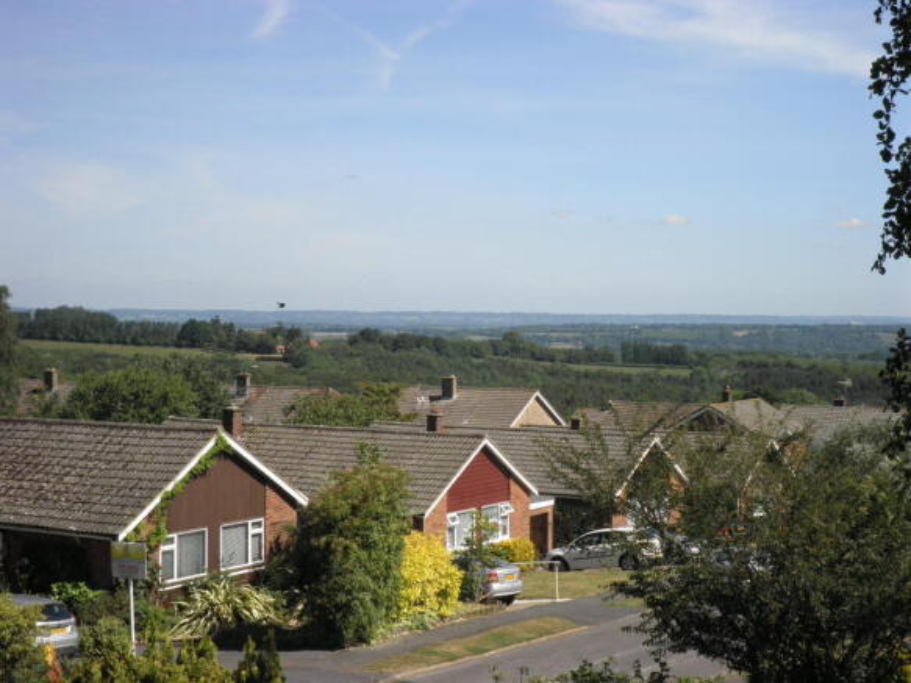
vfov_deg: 23.3
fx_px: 1658
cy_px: 342
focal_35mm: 63
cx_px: 456
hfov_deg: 30.7
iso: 64
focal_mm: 11.3
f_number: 5.4
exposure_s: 1/400
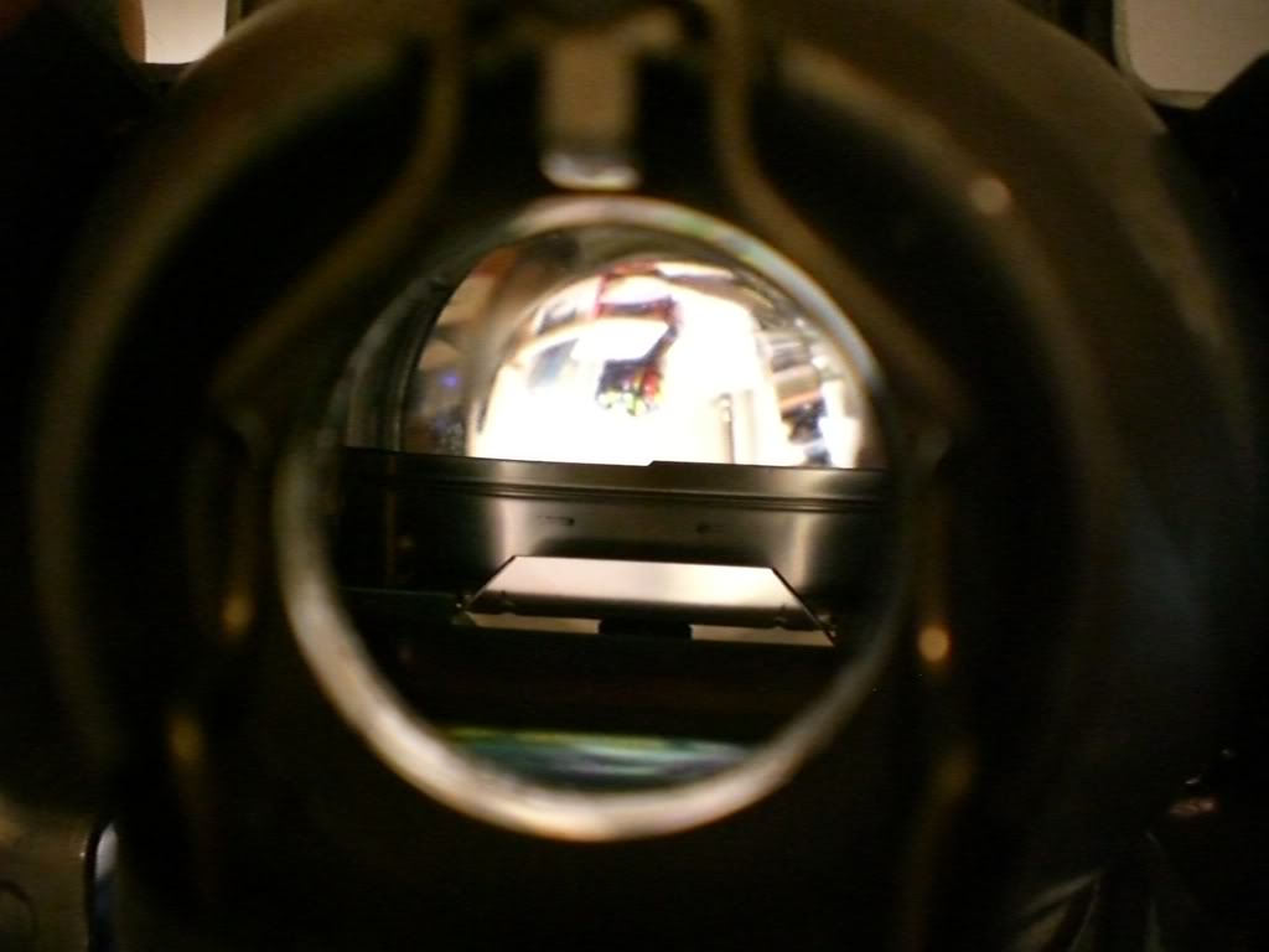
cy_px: 476
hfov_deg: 49.0
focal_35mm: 38
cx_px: 634
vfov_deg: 37.7
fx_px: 1393
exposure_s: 1/80
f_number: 3.1
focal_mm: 6.3
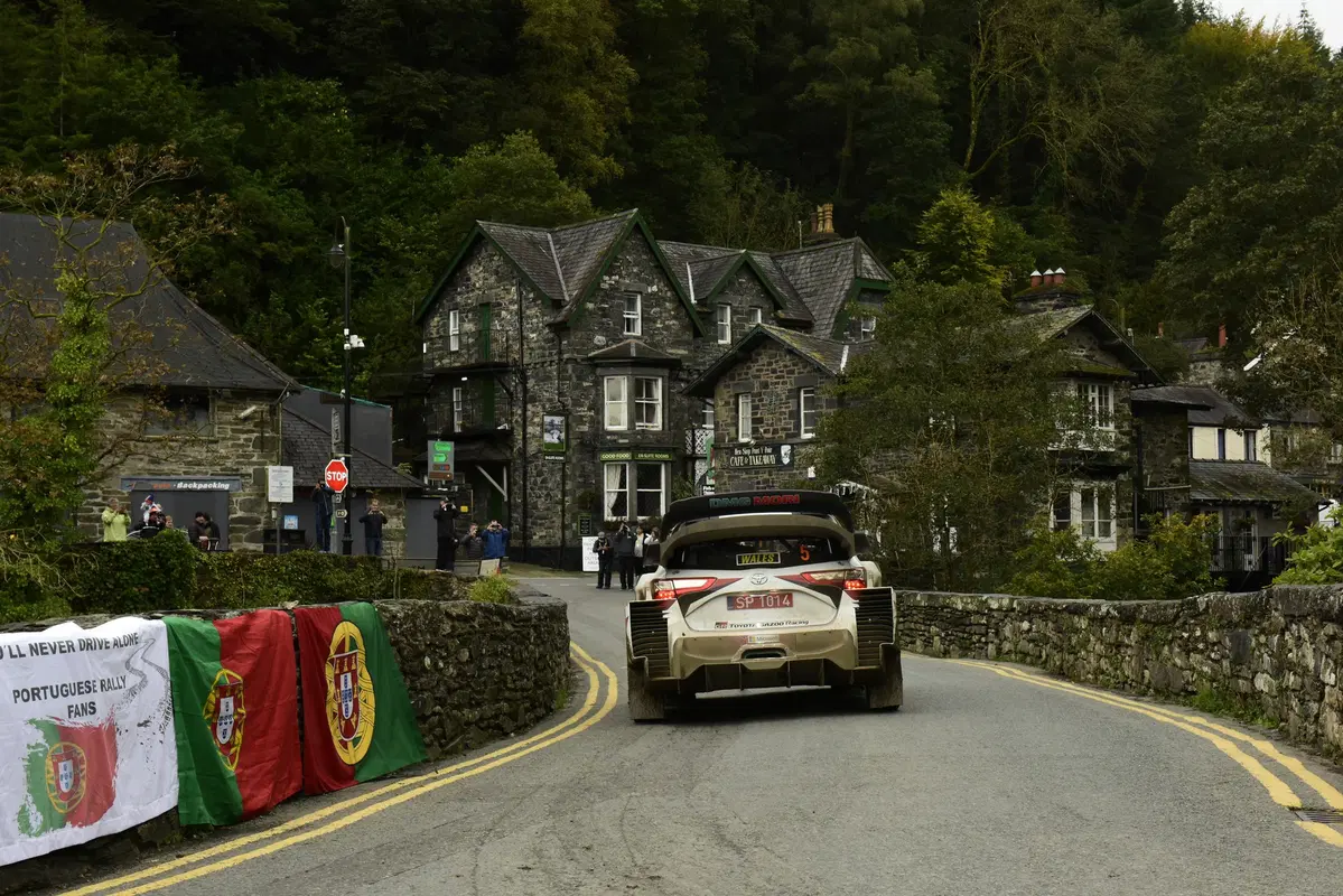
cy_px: 448
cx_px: 672
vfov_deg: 24.2
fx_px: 2089
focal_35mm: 56
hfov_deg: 35.6
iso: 2500
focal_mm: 56
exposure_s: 1/320
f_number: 10
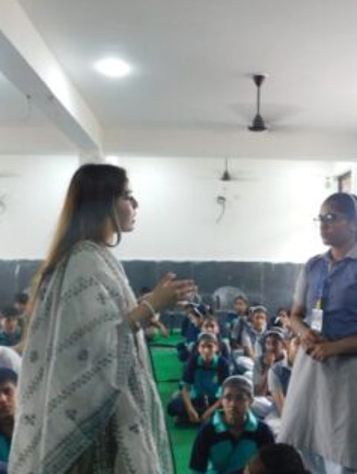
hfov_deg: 40.7
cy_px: 298
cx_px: 208
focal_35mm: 35
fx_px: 480
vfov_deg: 52.0
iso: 160
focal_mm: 4
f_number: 3
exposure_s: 1/30
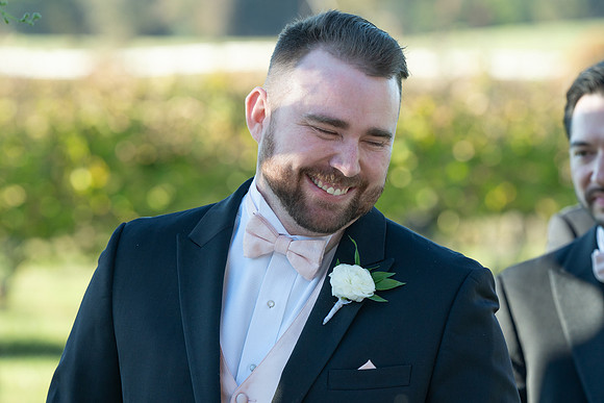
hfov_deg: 8.7
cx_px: 269
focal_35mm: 236
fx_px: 3966
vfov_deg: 5.8
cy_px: 220
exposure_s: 1/320
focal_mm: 200
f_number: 5.6
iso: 500
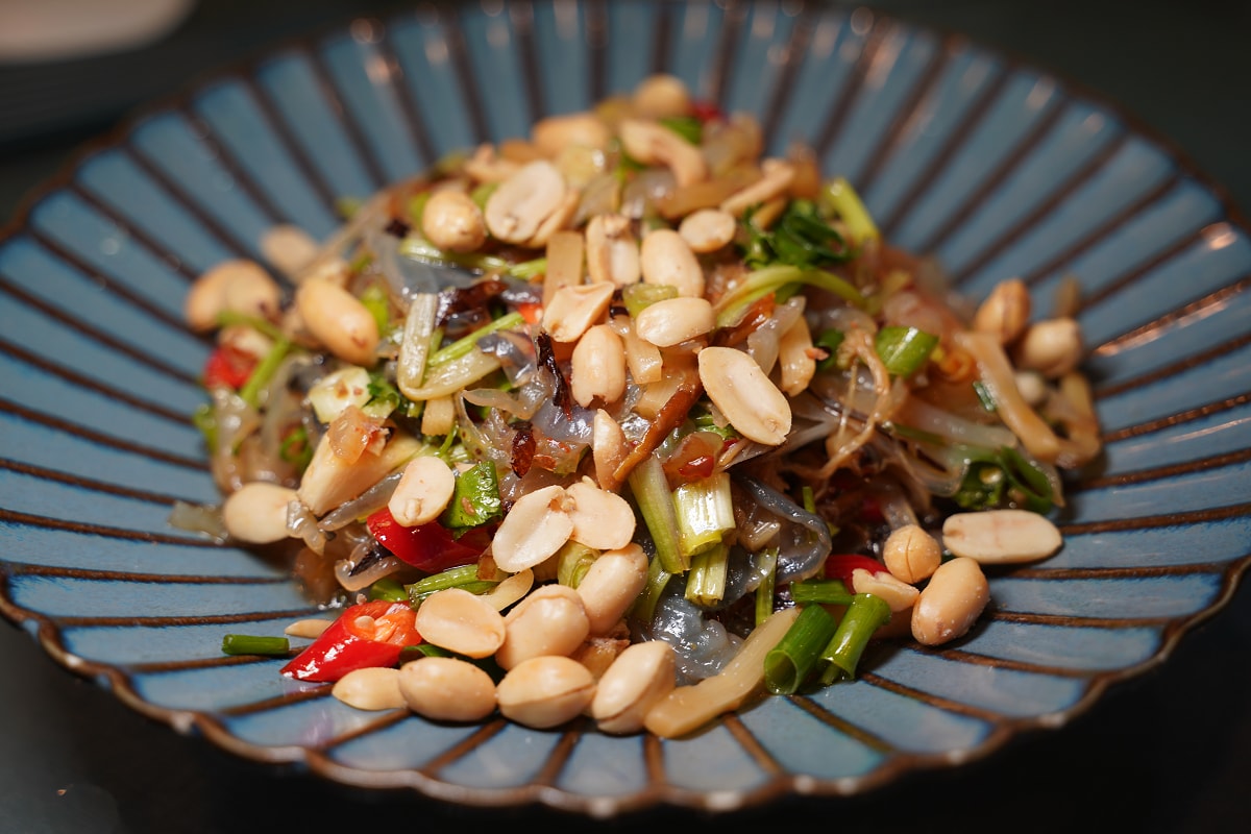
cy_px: 417
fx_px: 1842
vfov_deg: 25.5
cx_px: 626
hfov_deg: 37.5
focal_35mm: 53
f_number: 4
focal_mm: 53
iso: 160
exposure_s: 1/60
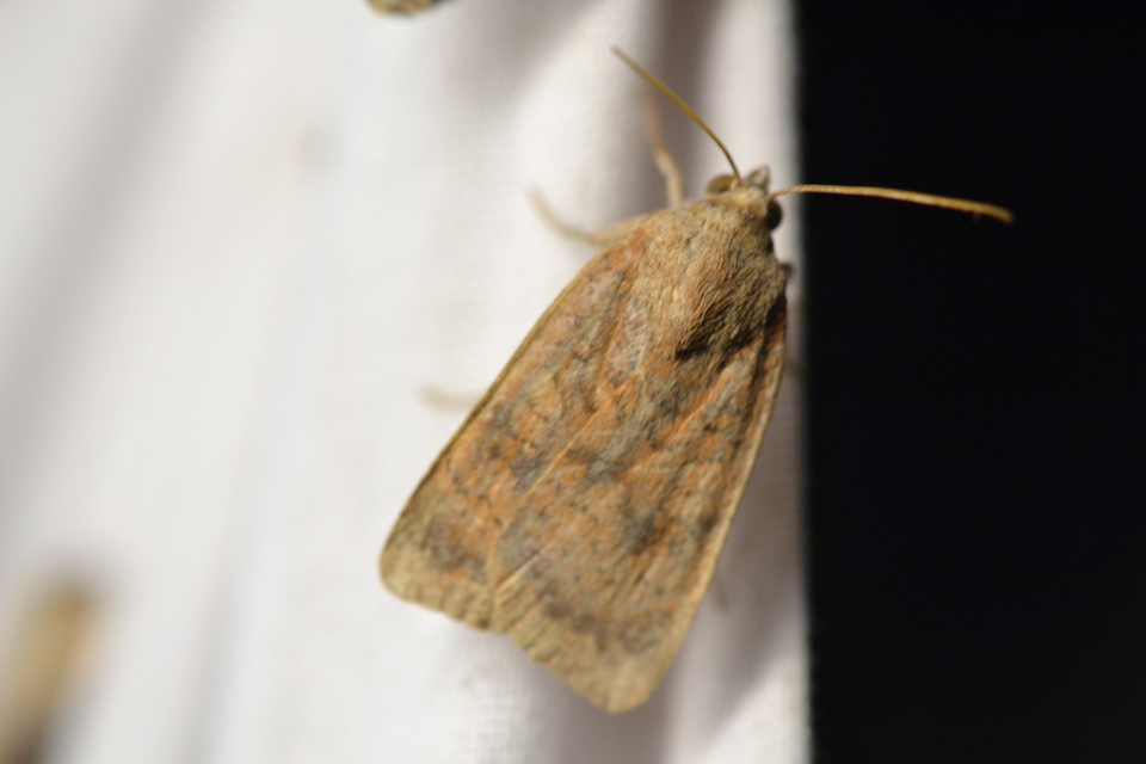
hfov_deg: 7.4
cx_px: 573
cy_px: 382
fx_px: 8833
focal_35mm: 278
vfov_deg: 5.0
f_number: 4
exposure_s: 1/125
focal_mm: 185
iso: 800
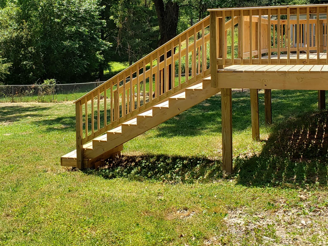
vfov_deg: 28.7
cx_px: 119
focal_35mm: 50
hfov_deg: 37.9
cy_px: 63
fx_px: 474
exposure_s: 1/805
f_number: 2.4
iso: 50
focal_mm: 4.3
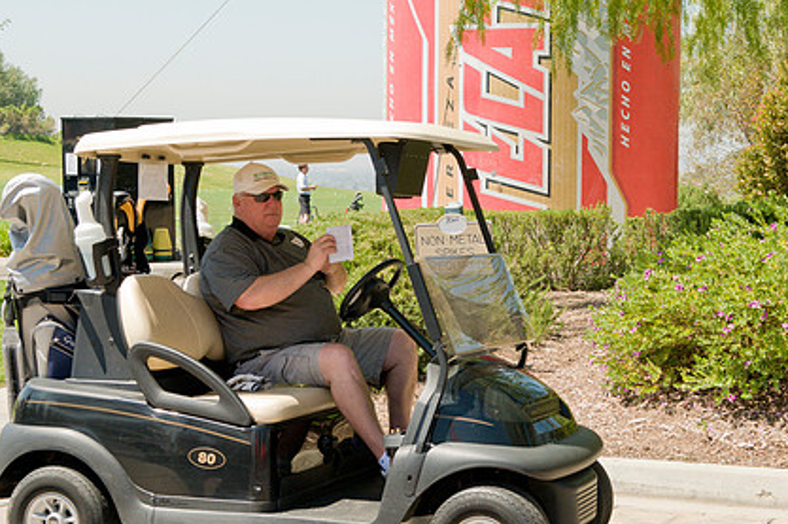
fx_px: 1596
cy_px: 270
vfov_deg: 18.6
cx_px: 489
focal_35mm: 73
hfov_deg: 27.6
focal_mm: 35
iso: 400
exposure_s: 1/640
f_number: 6.3
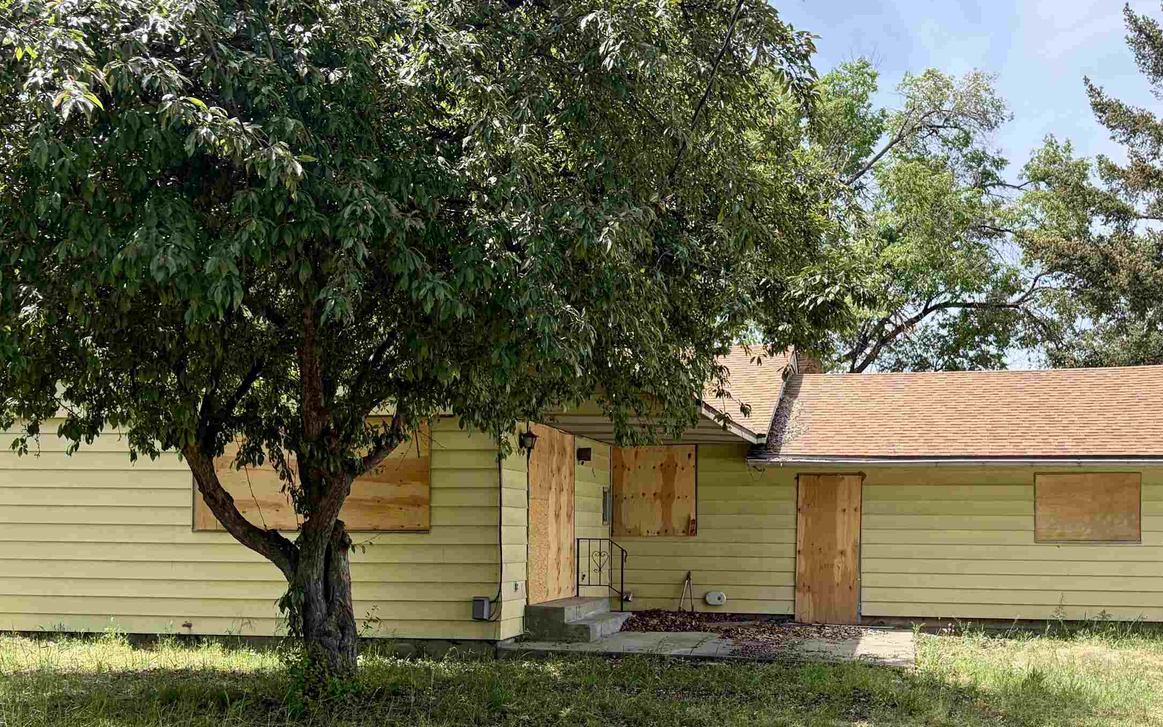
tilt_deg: +0.9
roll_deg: -0.8
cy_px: 521
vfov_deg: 32.3
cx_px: 699
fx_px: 1236
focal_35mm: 39
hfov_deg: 50.1
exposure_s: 1/1626
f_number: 1.6
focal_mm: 5.96
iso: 64
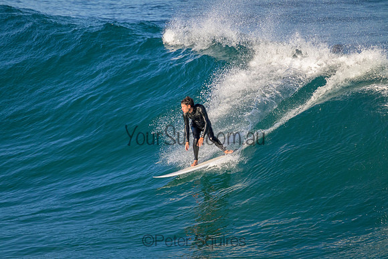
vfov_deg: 1.7
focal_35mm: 800
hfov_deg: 2.6
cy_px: 130
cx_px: 194
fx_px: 8624
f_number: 11
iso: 2800
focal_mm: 800
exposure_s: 1/2000
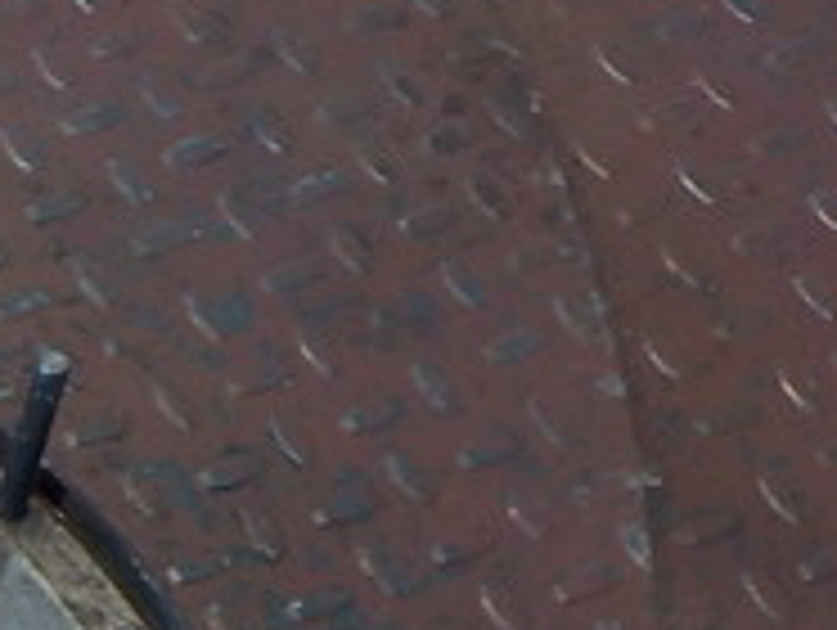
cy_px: 904
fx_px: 2494
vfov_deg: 13.7
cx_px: -526
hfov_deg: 16.7
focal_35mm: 103
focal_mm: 4.1
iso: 200
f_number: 3.3
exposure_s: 1/30
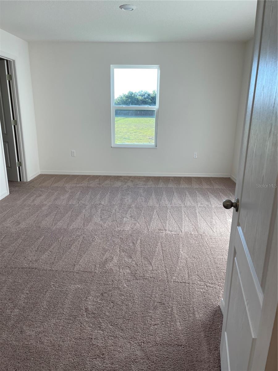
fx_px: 278
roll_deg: +0.5
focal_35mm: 26
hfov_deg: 53.1
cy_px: 186
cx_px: 139
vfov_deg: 67.3
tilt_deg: -12.7
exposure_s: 1/123
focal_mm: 5.1
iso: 32
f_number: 1.6
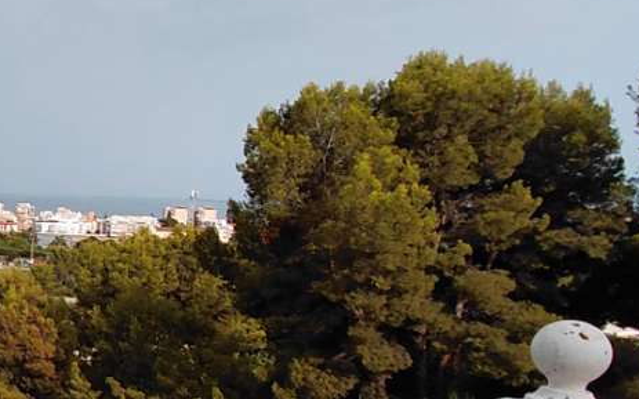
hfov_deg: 30.8
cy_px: 292
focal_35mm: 55
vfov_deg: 23.3
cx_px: -142
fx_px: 957
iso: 40
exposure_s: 1/2256
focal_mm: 1.64
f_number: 2.2
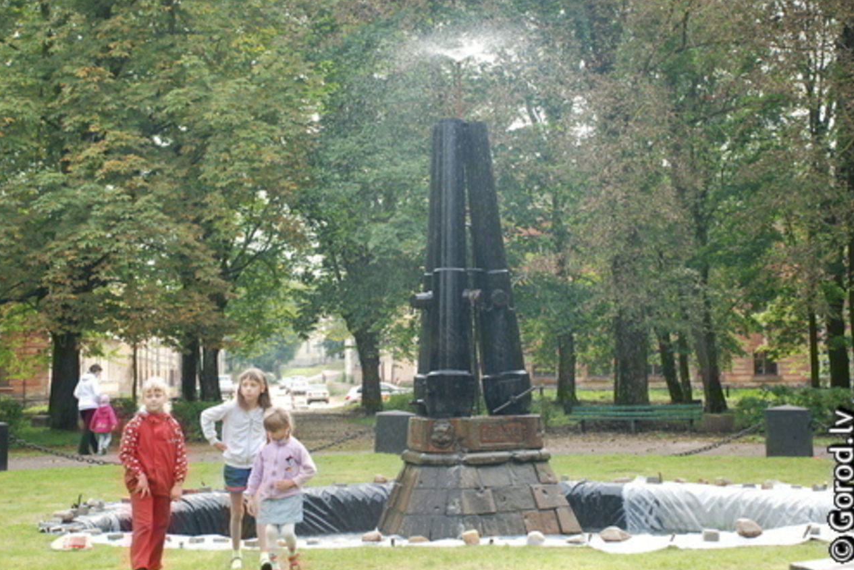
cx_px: 429
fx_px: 1803
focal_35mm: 76
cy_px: 286
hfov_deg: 26.6
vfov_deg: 18.0
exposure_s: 1/180
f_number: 5
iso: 320
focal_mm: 50
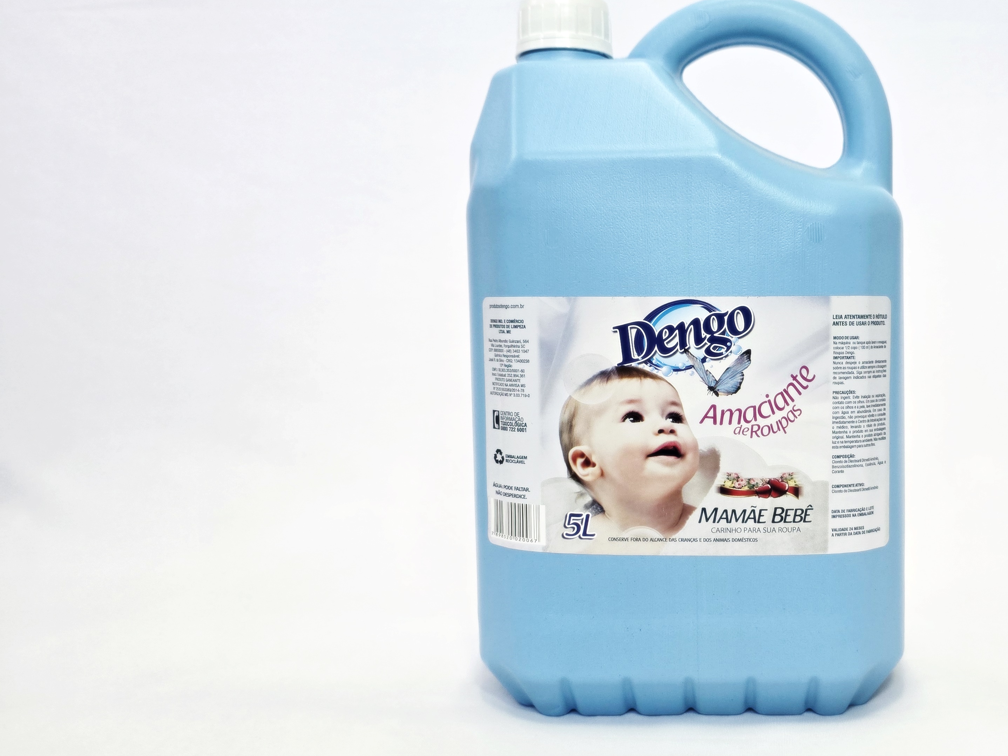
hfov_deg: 55.4
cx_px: 684
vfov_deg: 44.2
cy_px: 377
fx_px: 932
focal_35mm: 32
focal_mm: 6.3
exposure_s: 1/120
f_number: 1.7
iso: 160
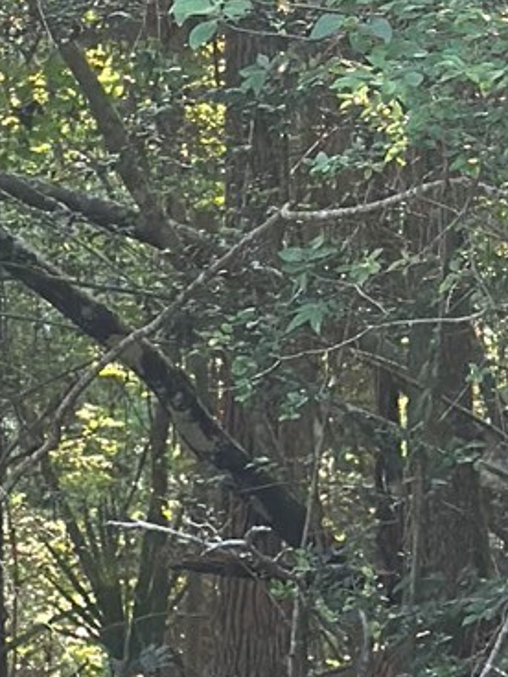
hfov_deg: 5.6
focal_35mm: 267
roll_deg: +1.8
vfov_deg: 7.3
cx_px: 416
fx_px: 5224
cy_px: -258
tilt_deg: +2.6
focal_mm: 6.86
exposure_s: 1/172
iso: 100
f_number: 1.78
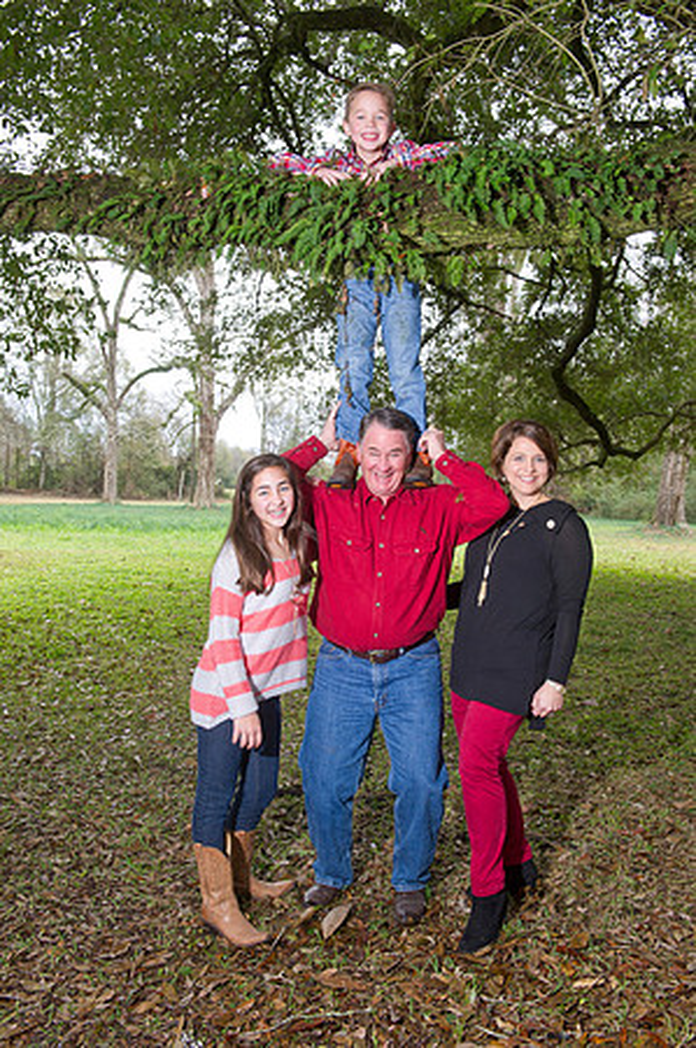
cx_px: 348
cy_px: 524
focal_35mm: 32
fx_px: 930
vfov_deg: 58.8
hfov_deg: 41.0
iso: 800
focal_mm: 32
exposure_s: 1/100
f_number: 7.1
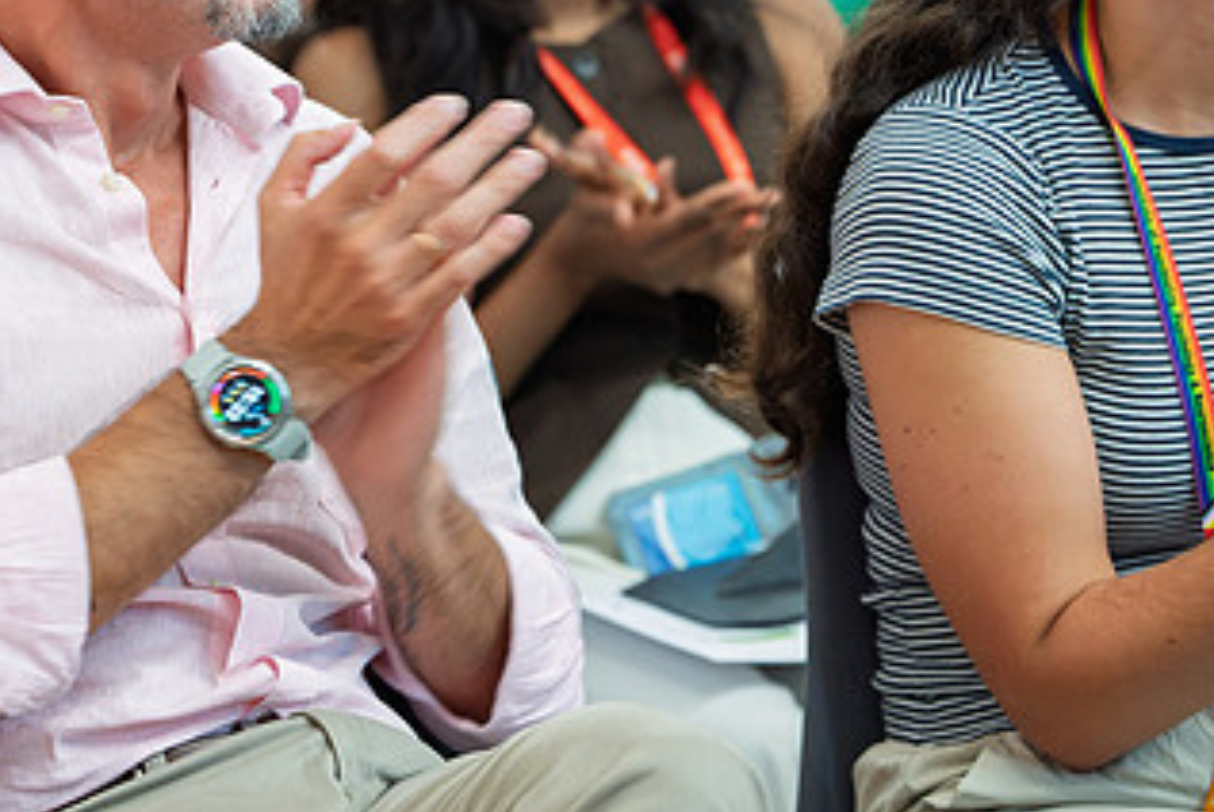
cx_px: 456
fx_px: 8337
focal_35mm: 247
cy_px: 155
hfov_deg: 8.3
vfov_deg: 5.6
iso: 3200
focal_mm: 135
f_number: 4
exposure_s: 1/60
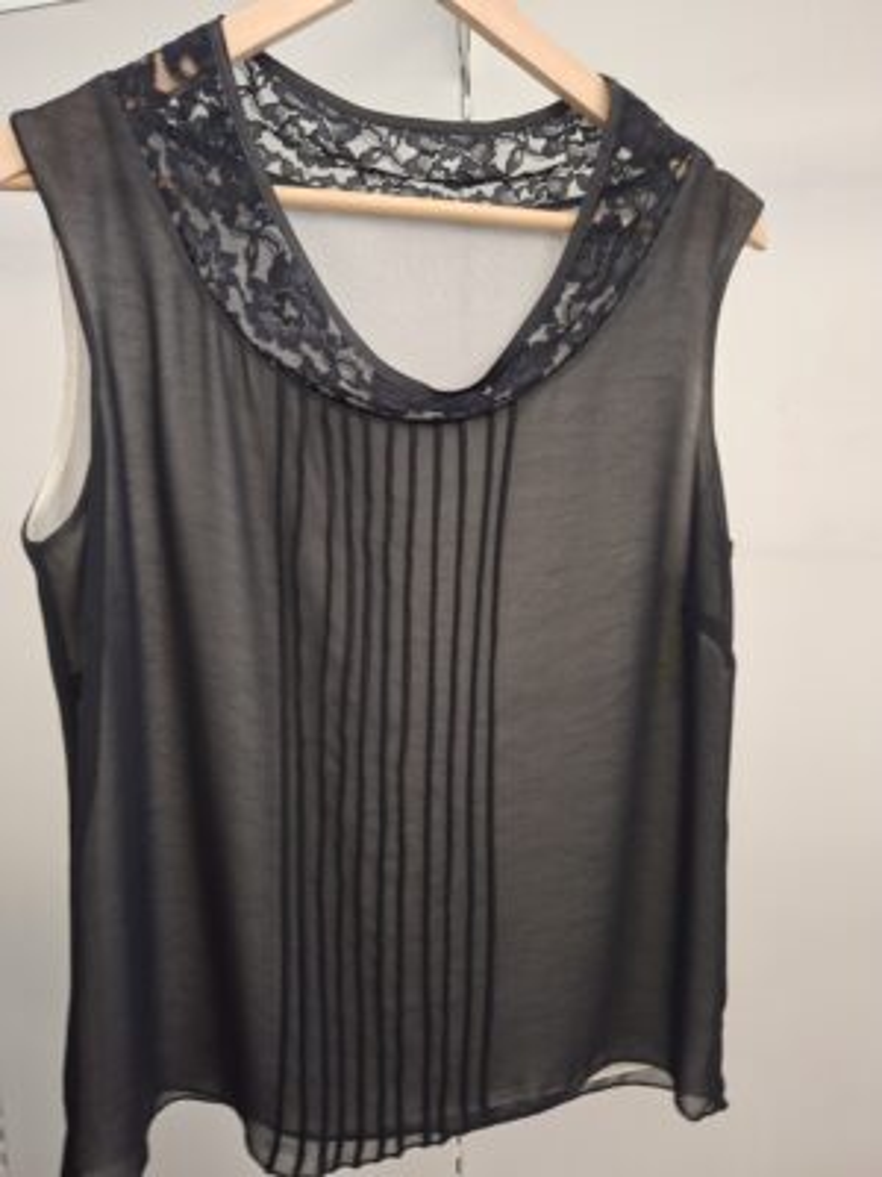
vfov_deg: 73.9
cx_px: 441
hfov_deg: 58.9
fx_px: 781
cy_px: 588
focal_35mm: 23
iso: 400
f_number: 1.8
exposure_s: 1/33
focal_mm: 5.54
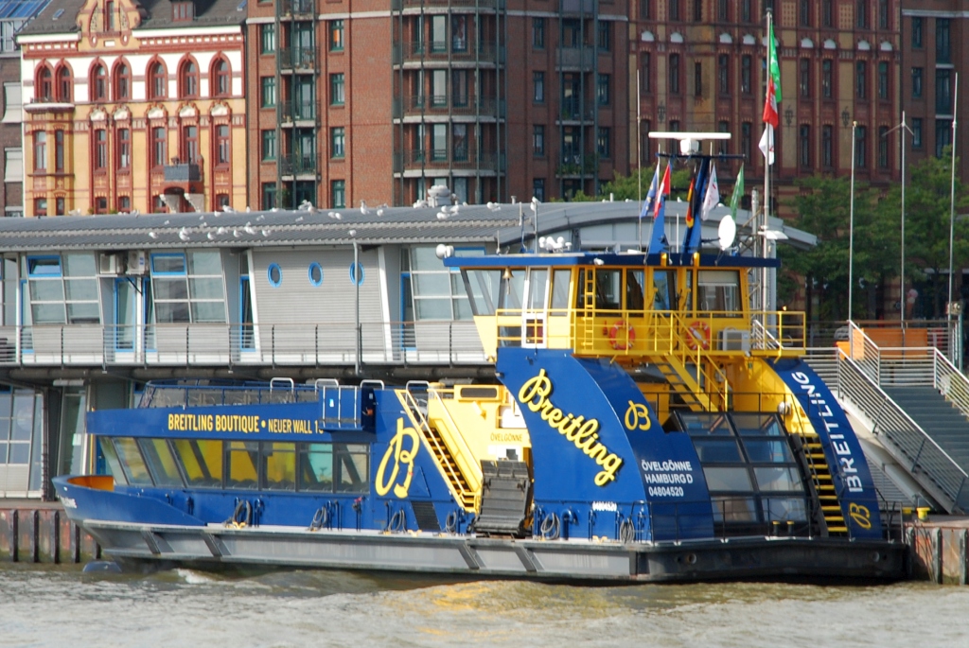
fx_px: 5456
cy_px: 324
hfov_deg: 10.1
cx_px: 484
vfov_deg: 6.8
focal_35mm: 202
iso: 200
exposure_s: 1/160
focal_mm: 135
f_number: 9
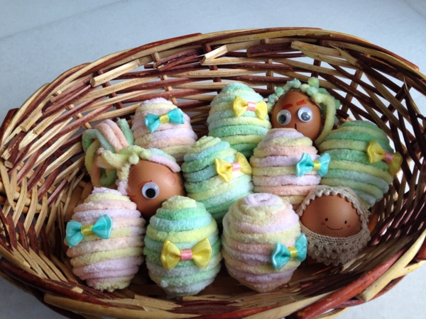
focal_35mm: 33
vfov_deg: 42.9
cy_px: 160
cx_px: 213
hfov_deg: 55.4
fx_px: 406
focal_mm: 4.12
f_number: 2.4
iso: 50
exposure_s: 1/137
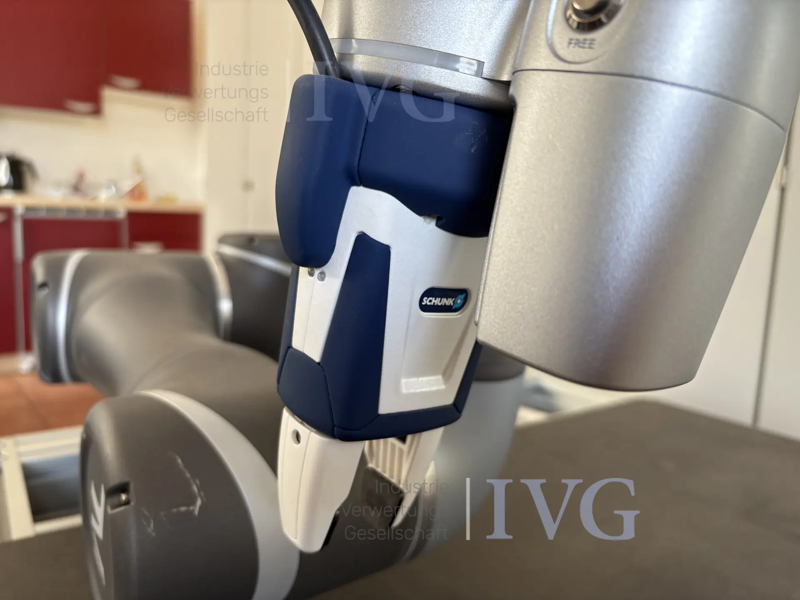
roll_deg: -1.9
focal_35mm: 26
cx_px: 400
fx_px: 601
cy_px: 300
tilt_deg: -8.2
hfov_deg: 67.3
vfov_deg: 53.1
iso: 125
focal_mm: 5.96
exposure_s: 1/113
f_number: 1.6
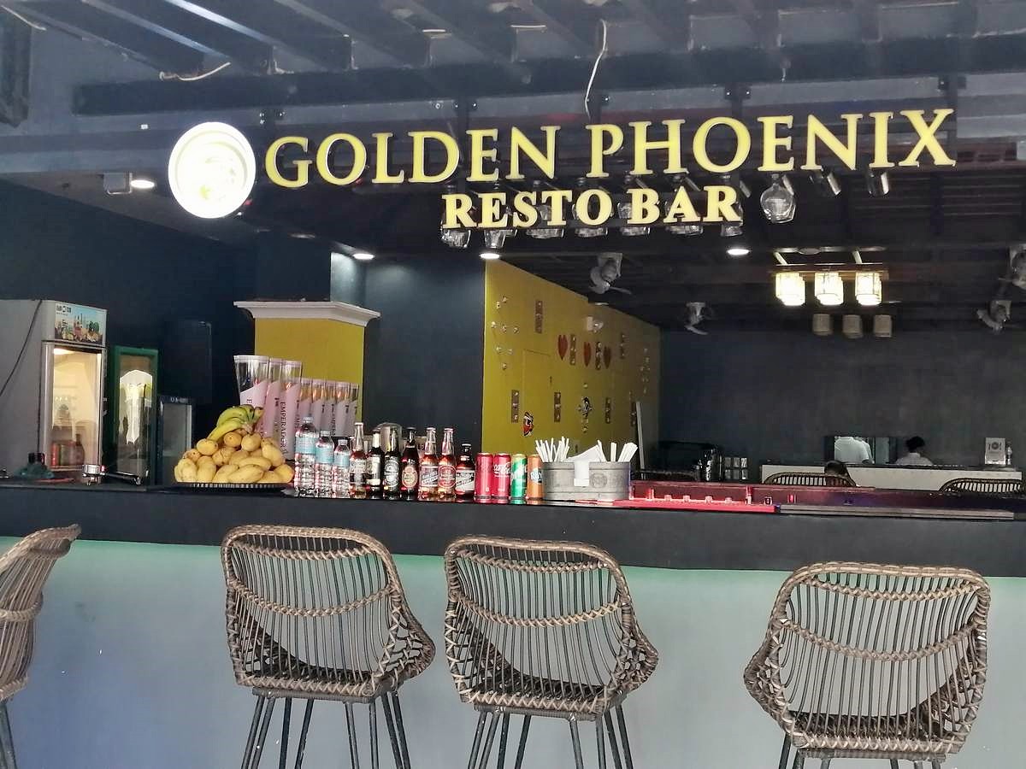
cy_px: 384
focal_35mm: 48
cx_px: 513
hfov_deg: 39.7
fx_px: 1423
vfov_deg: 30.3
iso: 125
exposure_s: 1/30
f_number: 1.8
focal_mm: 3.62
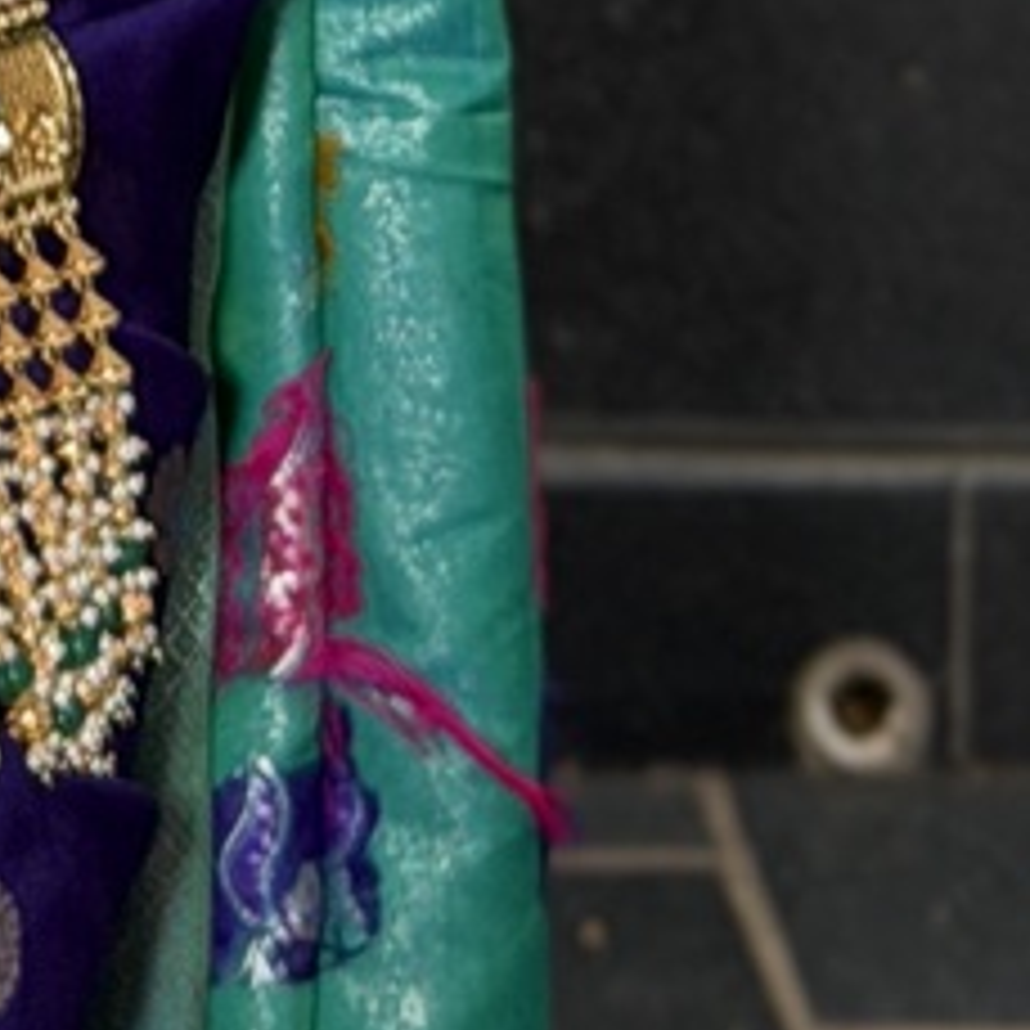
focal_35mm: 297
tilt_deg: -4.5
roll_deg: -0.6
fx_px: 9998
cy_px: -2316
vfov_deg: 5.5
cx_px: -891
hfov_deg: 5.8
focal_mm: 6.76
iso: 64
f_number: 1.78
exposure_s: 1/121
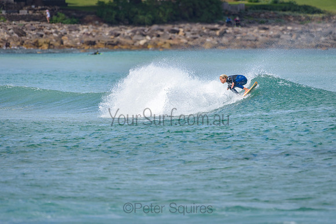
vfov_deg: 2.2
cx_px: 191
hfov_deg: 3.4
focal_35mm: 613
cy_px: 87
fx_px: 5719
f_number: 5.6
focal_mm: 500
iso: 280
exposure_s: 1/2000
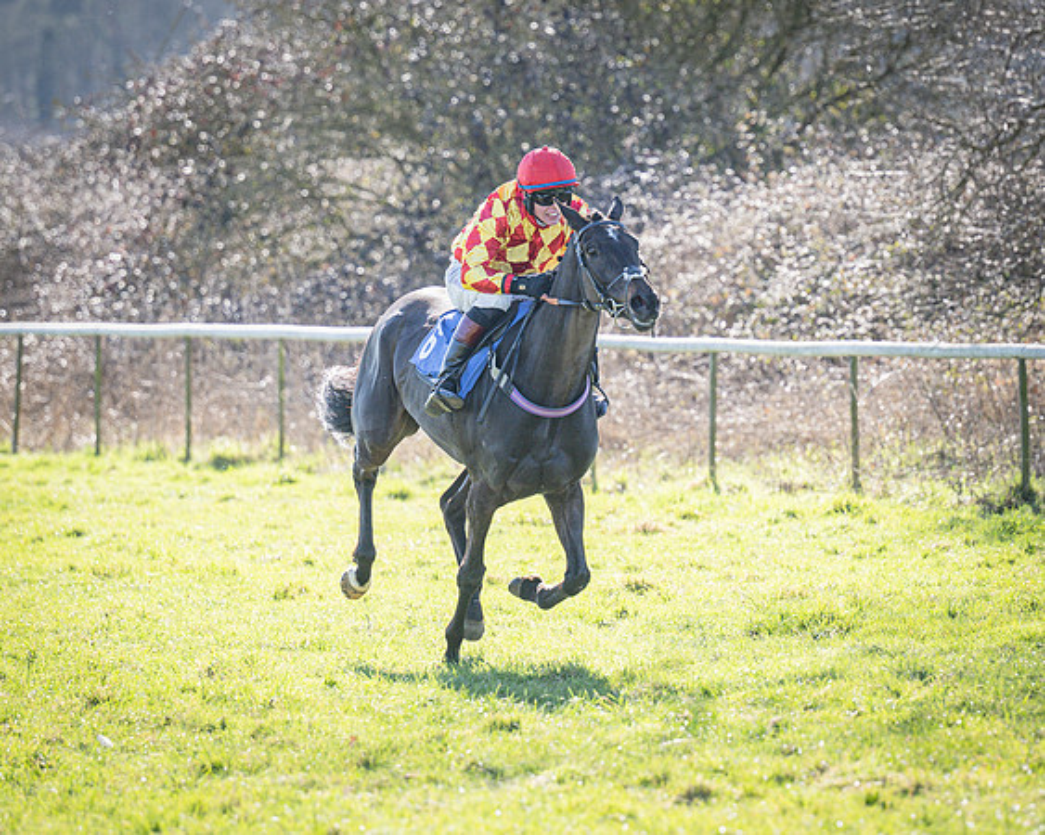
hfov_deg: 6.6
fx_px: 9002
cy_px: 357
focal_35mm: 291
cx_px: 535
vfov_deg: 5.3
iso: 400
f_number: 2.8
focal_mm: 155
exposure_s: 1/2000
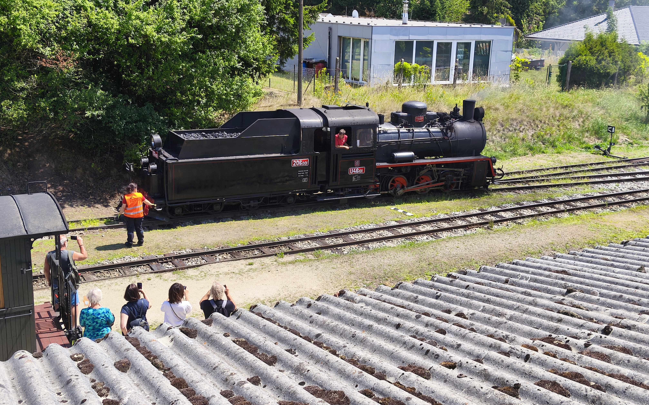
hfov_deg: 48.2
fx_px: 725
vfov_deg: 31.2
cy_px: 167
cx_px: 325
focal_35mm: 41
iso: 80
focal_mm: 5.35
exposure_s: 1/1490
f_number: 1.7
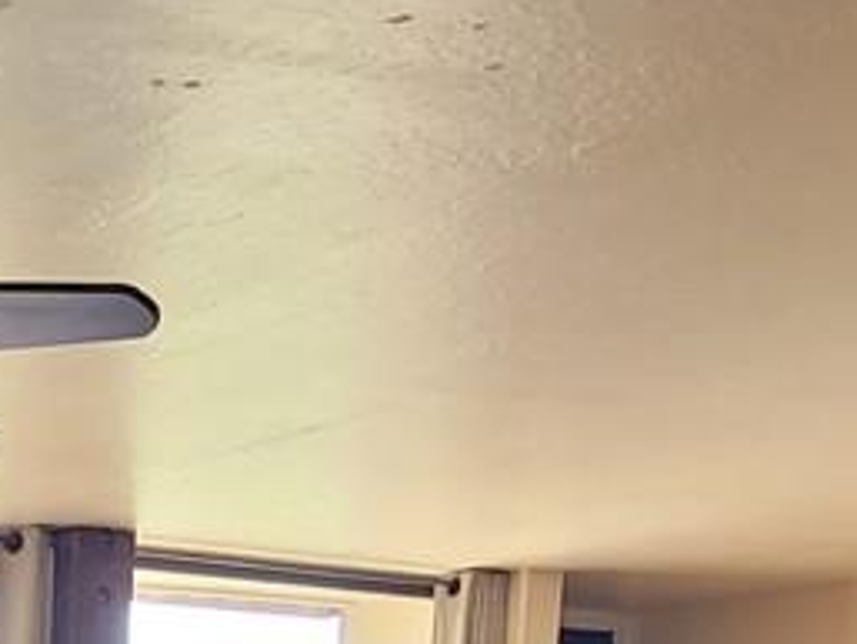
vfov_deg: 14.7
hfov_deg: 21.9
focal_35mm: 81
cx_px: -237
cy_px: 1321
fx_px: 2006
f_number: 2.2
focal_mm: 2.2
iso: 100
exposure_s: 1/60
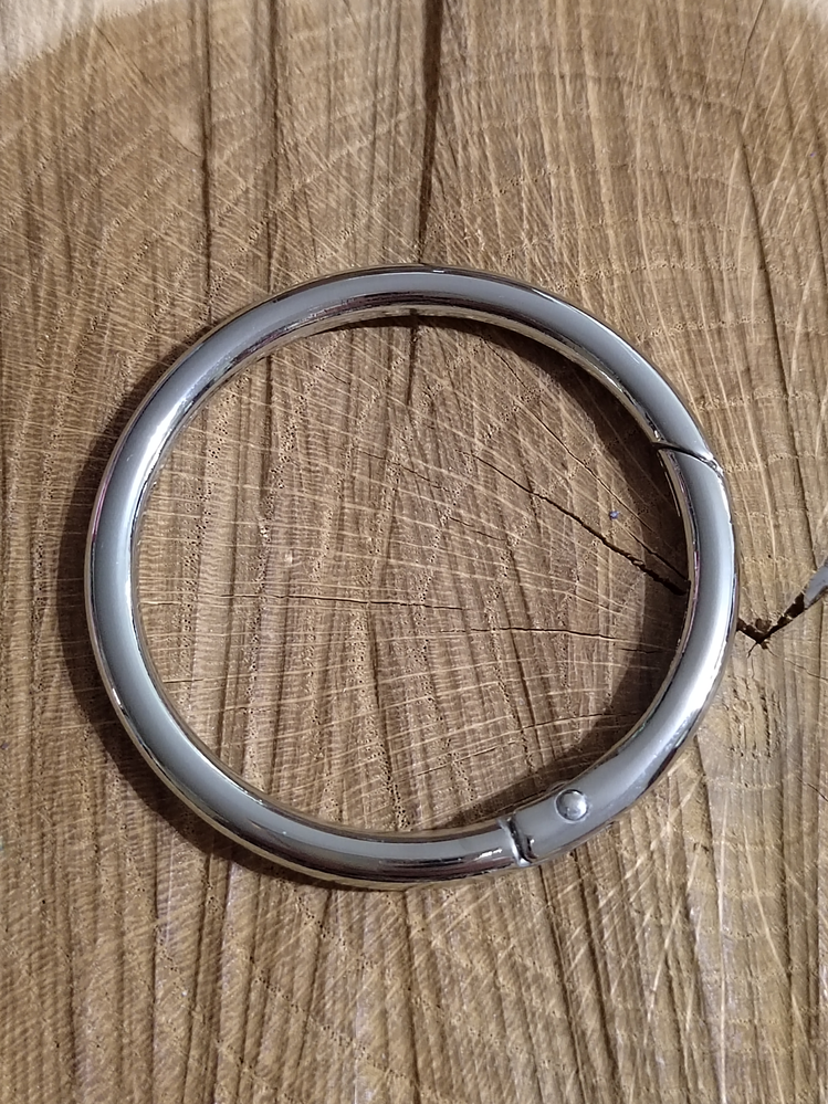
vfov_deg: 41.2
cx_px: 414
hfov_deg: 31.5
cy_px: 552
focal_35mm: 46
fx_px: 1467
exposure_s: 1/50
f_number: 1.9
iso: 4960
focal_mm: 5.52
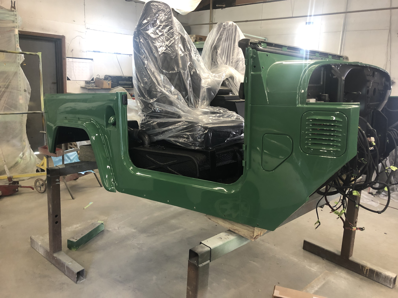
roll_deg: -3.4
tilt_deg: -15.1
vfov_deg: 49.7
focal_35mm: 28
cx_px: 199
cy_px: 149
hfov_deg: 63.4
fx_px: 322
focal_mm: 3.99
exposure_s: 1/15
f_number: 1.8
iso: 50
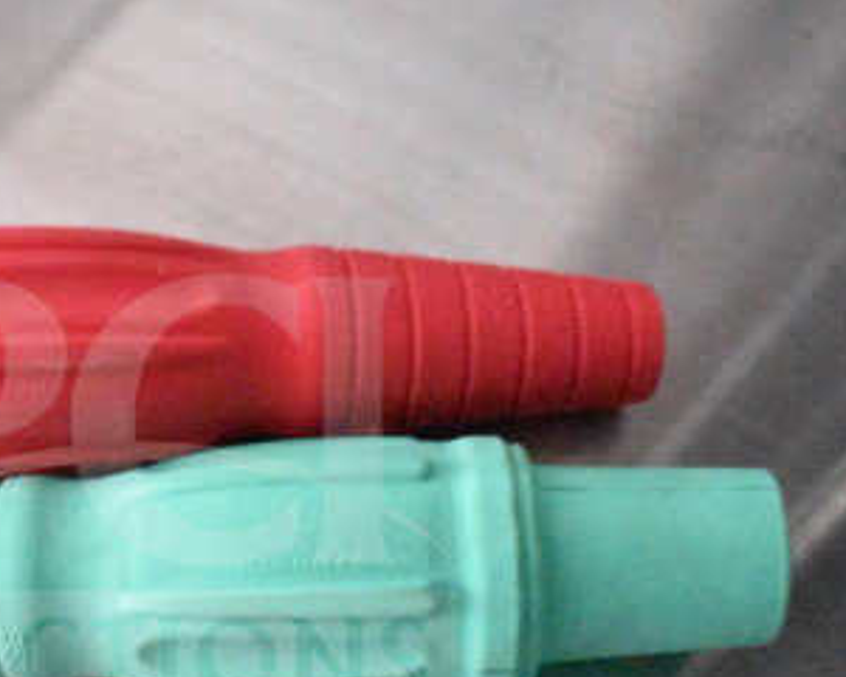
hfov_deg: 28.0
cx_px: 138
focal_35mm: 66
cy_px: 501
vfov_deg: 23.0
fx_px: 1651
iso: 25600
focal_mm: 23
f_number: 3.8
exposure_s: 1/20
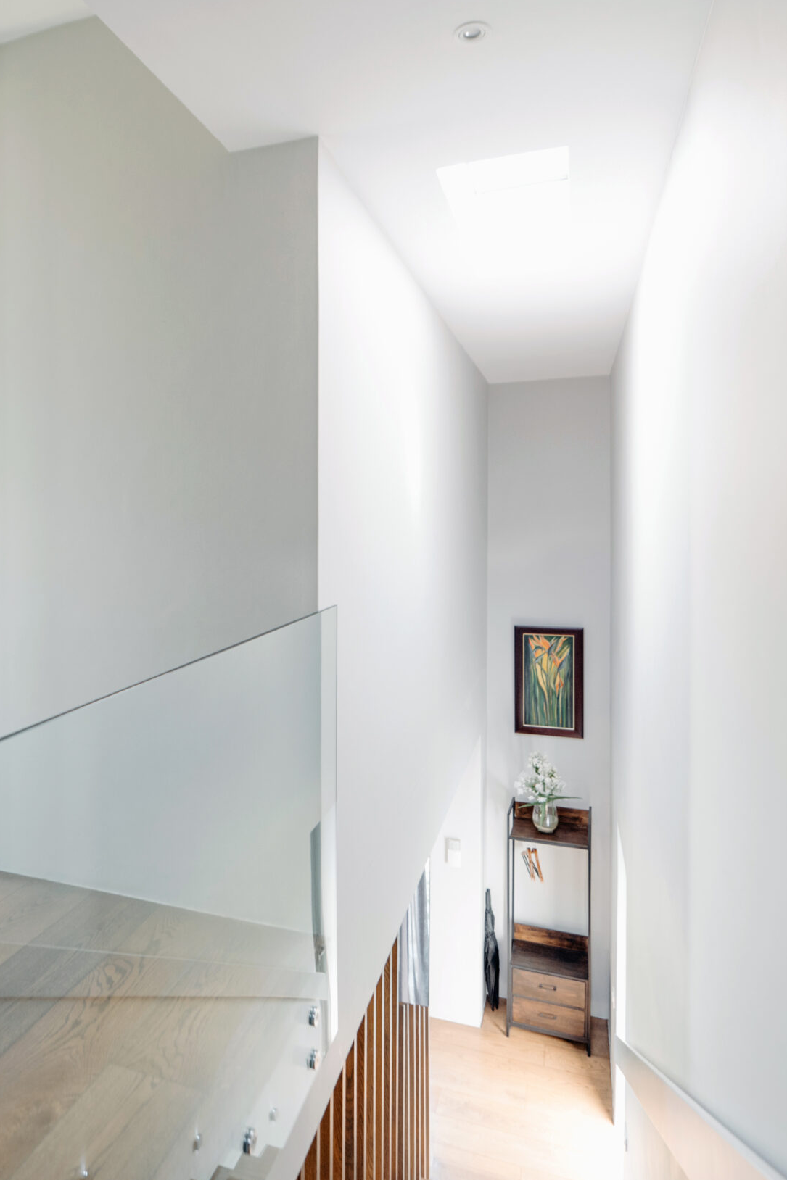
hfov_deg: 56.2
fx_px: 722
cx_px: 276
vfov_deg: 78.6
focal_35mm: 22
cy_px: 579
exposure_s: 1/50
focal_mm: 14
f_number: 2.8
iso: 800
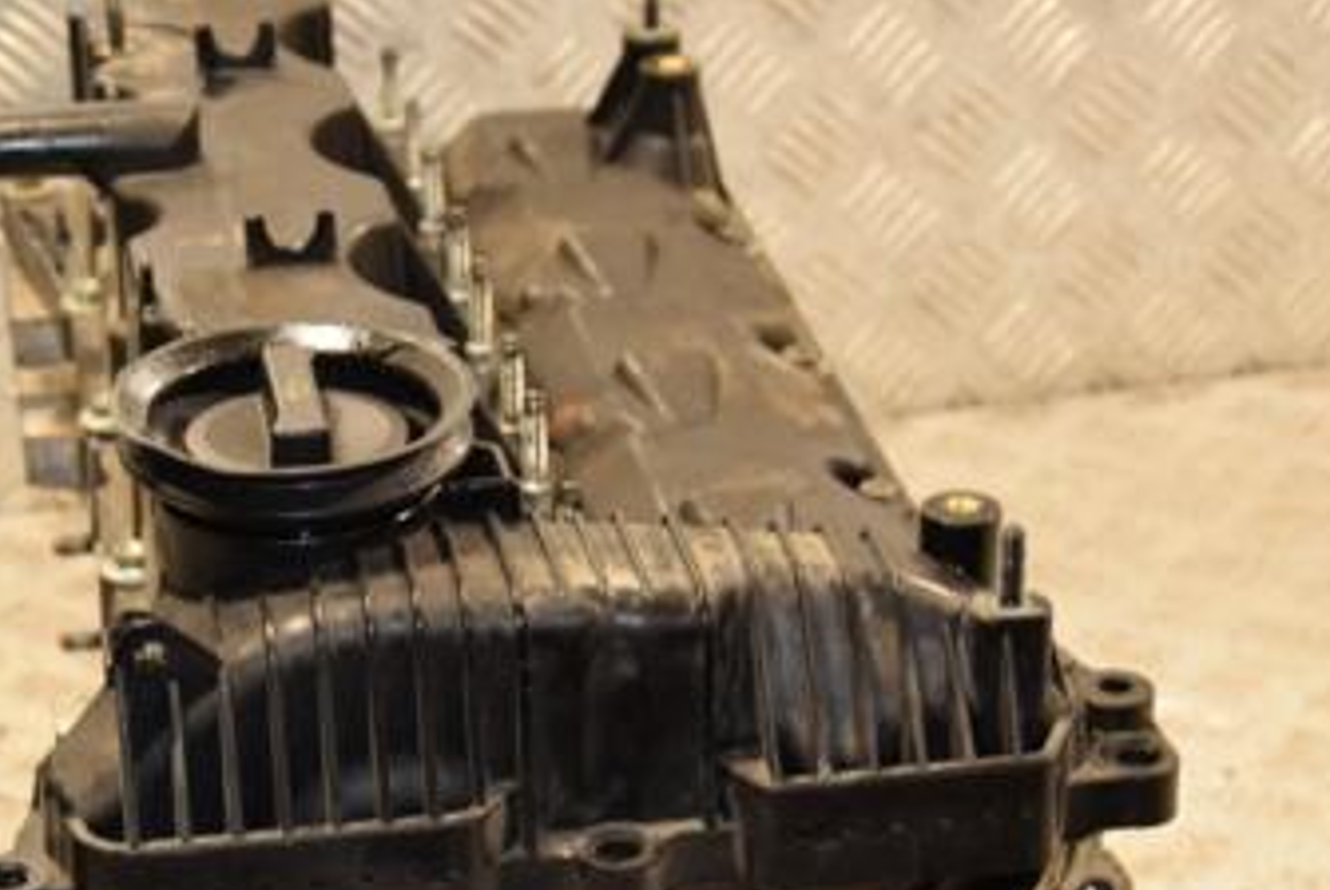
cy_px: 787
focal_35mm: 102
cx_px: 484
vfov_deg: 13.3
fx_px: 3772
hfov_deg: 20.0
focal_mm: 38
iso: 800
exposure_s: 1/125
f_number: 5
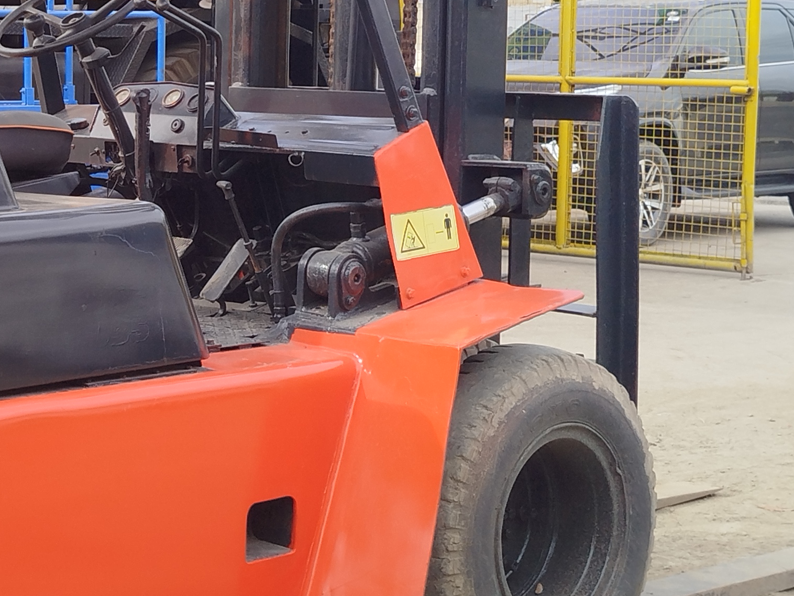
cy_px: 147
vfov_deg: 15.5
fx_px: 2179
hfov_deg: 20.2
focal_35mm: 95
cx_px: 71
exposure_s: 1/458
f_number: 1.7
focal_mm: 5.31
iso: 50
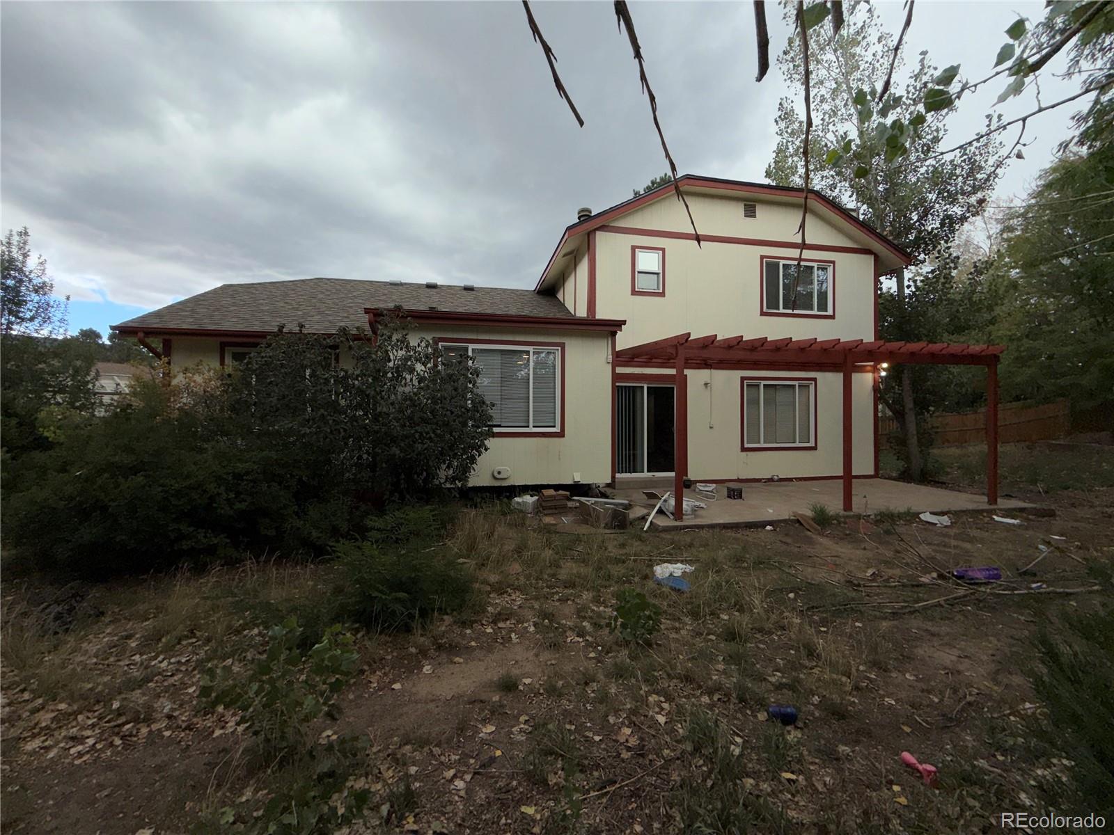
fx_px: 451
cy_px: 418
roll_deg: -0.8
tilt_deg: -0.2
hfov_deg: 102.1
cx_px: 557
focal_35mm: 14
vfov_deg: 85.7
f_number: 2.2
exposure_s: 1/236
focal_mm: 2.22
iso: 16
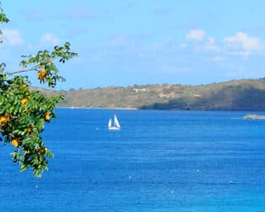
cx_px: 462
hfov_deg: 12.2
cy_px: 7
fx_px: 1151
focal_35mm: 147
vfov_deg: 10.4
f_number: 8
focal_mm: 19
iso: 200
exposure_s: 1/640
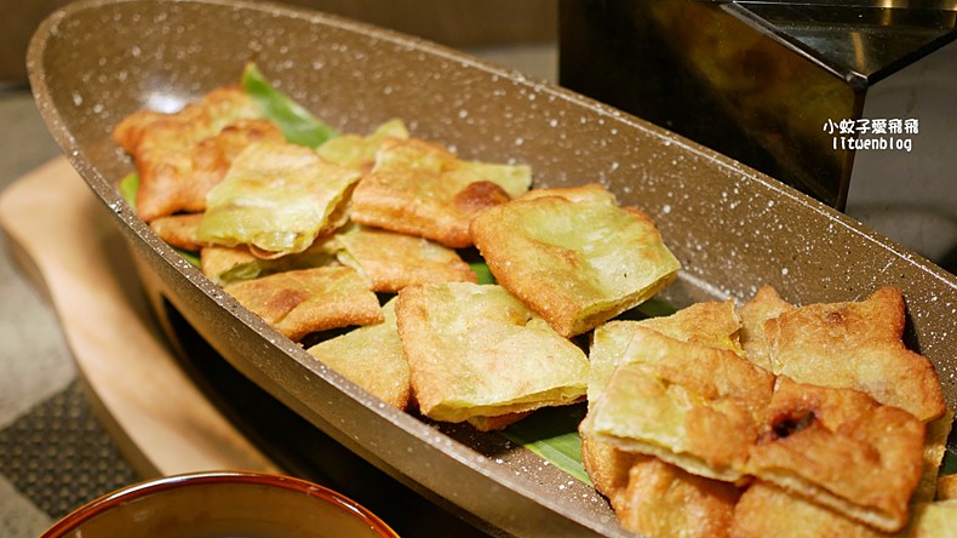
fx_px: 1751
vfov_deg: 17.4
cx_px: 481
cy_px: 380
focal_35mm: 69
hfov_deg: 30.6
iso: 200
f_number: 1.8
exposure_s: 1/500
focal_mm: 25
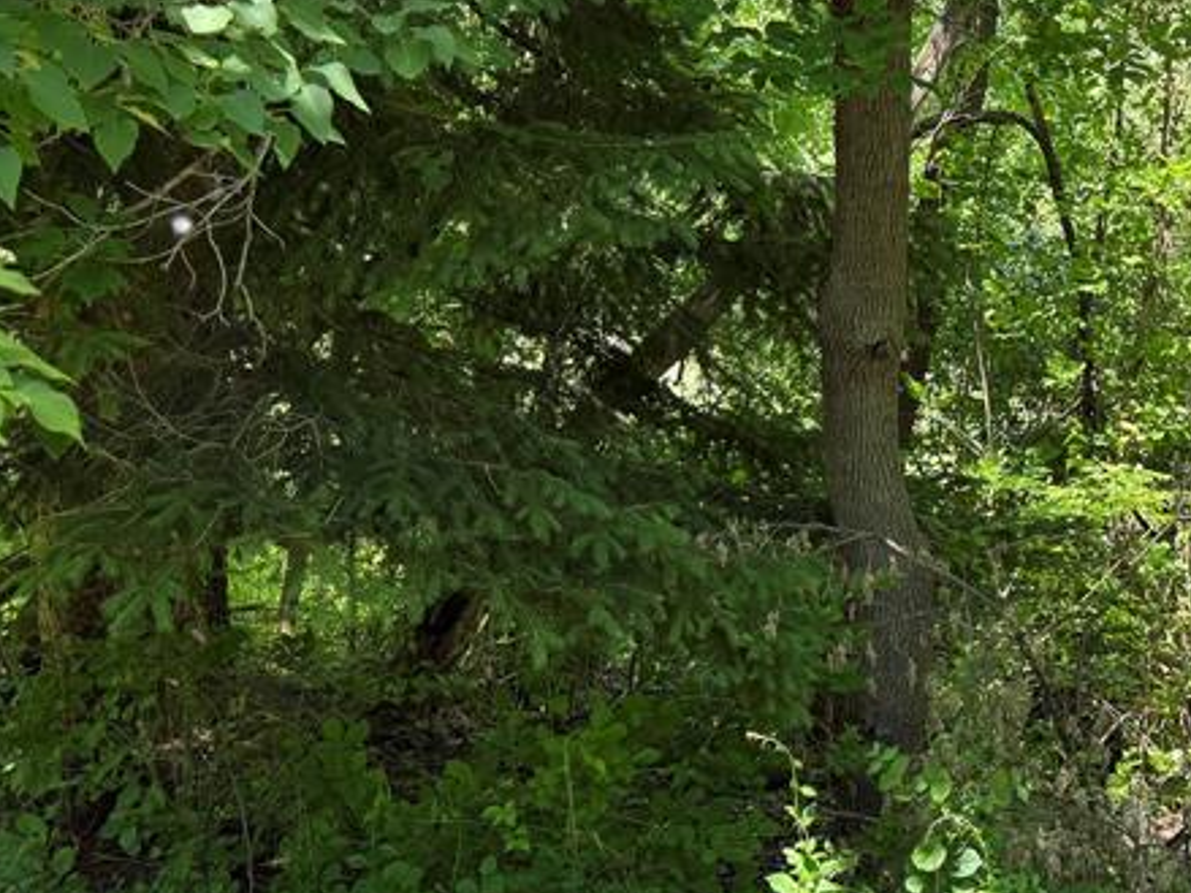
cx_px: 1365
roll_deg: -4.5
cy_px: 285
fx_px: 1926
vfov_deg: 25.9
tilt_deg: -1.6
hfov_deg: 30.2
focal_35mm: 56
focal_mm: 6.76
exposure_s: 1/403
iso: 100
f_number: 1.78
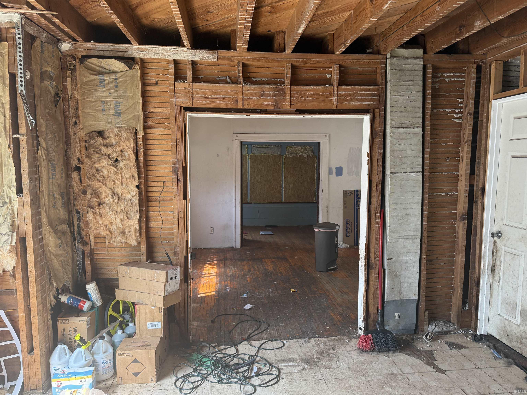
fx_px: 365
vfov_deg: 56.8
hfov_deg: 71.6
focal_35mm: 24
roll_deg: -0.3
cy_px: 198
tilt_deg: -3.3
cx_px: 264
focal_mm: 6.76
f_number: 1.78
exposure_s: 1/121
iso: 160
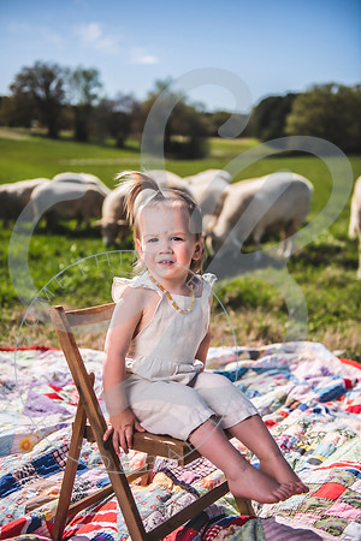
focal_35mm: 44
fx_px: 662
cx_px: 180
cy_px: 270
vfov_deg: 44.5
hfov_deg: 30.5
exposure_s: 1/2500
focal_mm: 44
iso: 100
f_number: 2.8
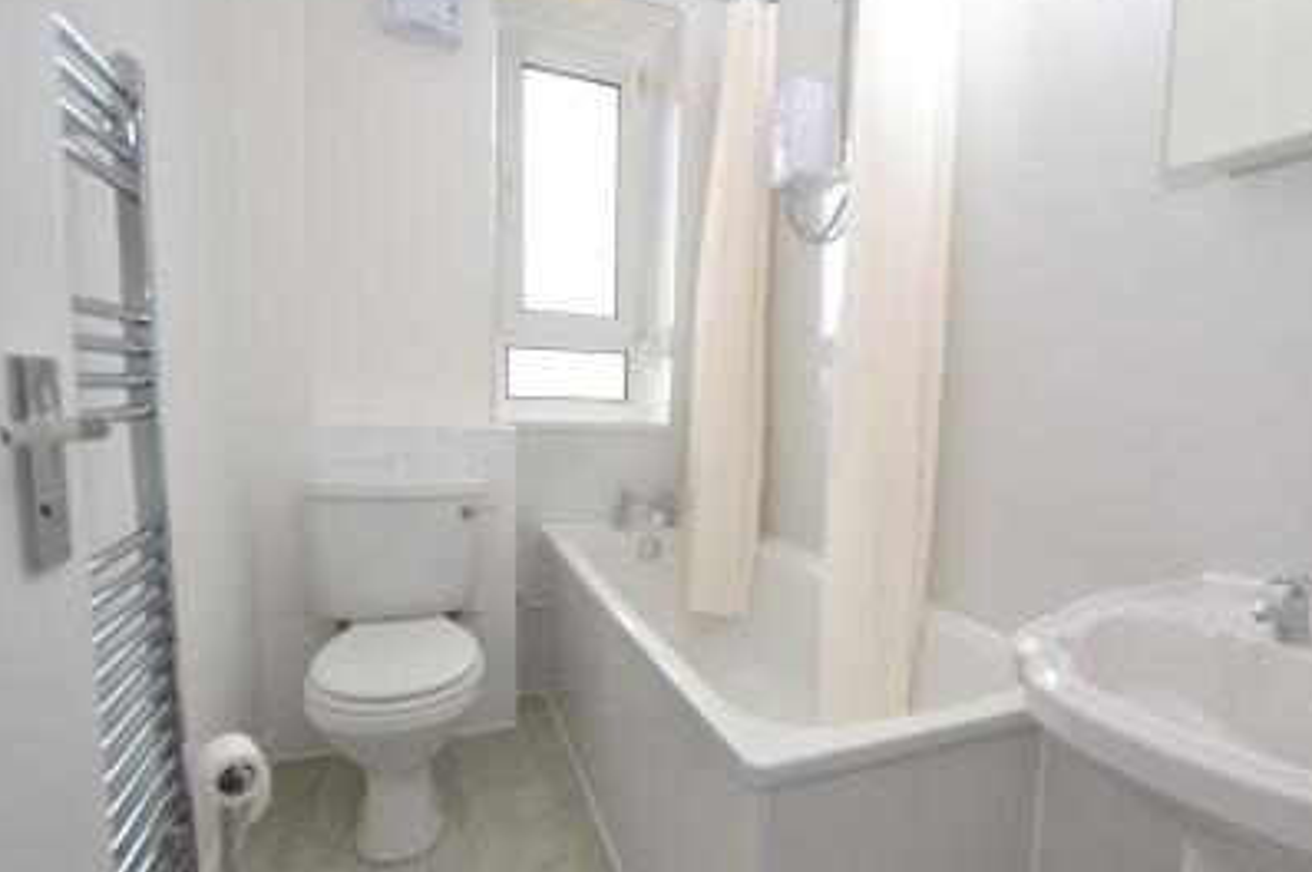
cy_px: 474
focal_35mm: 18
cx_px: 773
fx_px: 655
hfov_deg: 89.1
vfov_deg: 67.2
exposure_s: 1/100
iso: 400
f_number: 5
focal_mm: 10
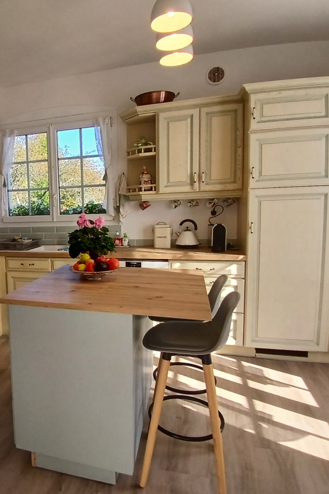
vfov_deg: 73.7
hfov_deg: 50.0
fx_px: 329
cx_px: 67
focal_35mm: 24
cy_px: 244
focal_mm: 1.4
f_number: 2.2
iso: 50
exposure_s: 1/160
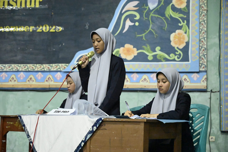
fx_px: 444
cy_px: 76
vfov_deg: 19.5
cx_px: 114
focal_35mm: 70
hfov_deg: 28.8
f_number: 4
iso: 32000
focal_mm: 70
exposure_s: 1/250
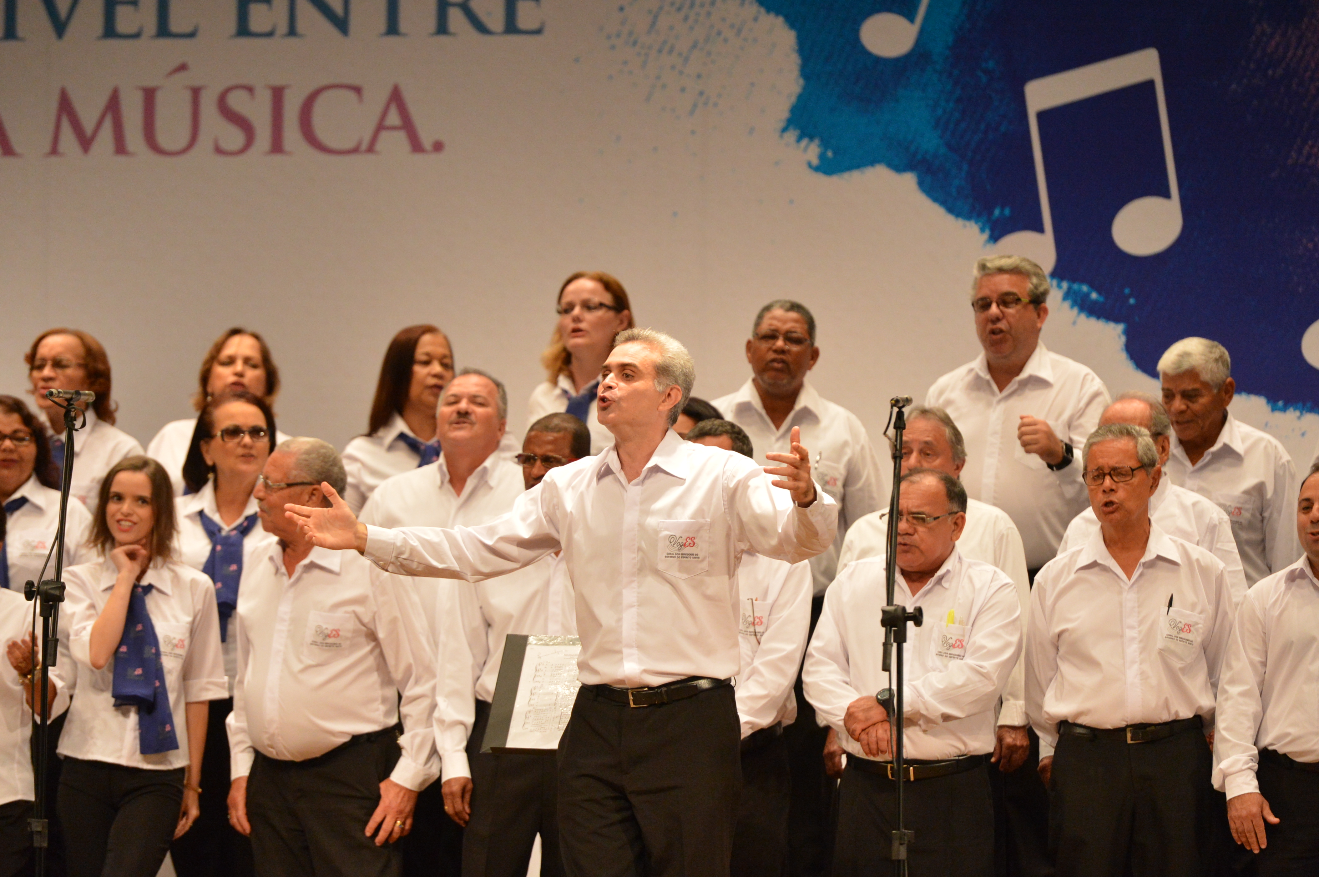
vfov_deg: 6.9
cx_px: 660
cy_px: 438
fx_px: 7320
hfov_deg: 10.3
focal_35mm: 200
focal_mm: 200
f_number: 3.5
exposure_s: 1/3200
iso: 5000
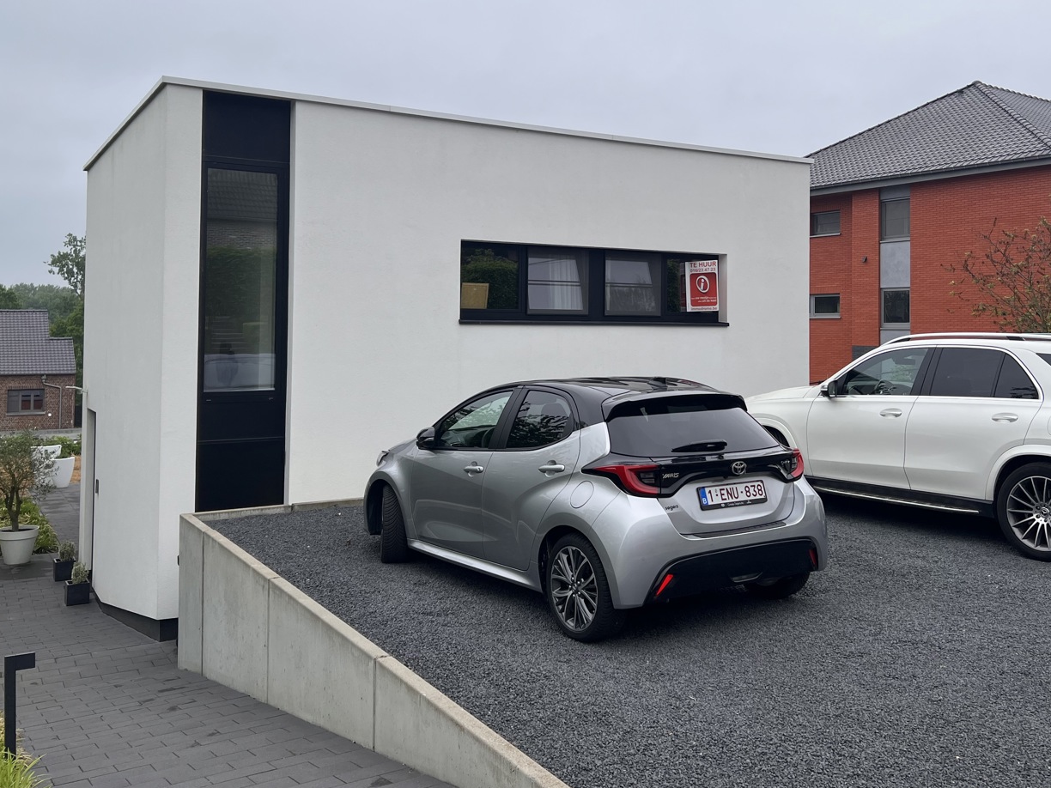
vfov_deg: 41.5
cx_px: 570
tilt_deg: +2.4
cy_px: 295
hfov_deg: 53.9
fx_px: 1032
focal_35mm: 34
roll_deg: -0.7
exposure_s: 1/2165
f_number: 1.5
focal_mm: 5.7
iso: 50
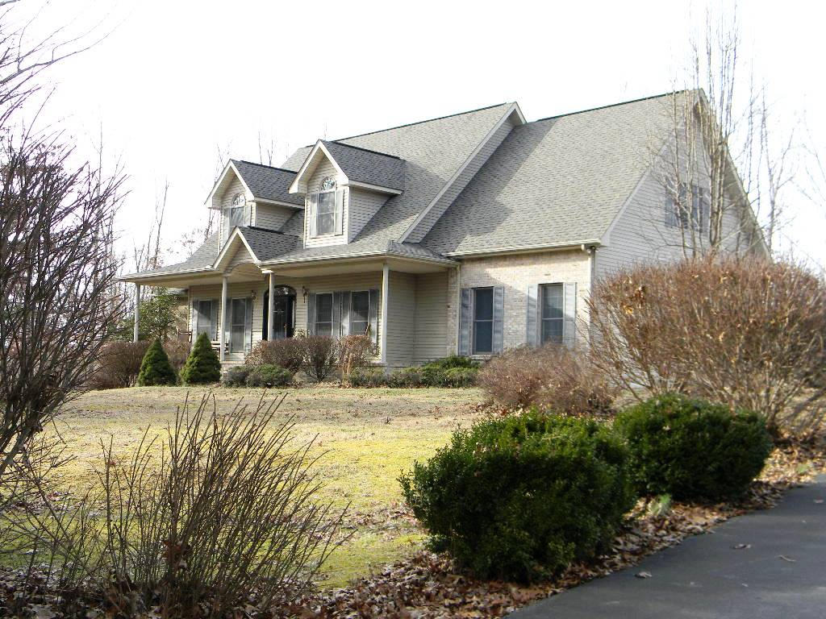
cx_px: 413
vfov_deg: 35.1
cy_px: 310
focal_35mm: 41
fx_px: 978
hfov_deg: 45.8
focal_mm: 7.3
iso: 112
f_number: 3.8
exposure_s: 1/185
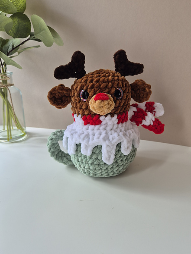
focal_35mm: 25
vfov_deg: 69.4
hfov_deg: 54.8
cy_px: 129
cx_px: 103
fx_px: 184
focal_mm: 5.4
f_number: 1.8
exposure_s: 1/100
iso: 160
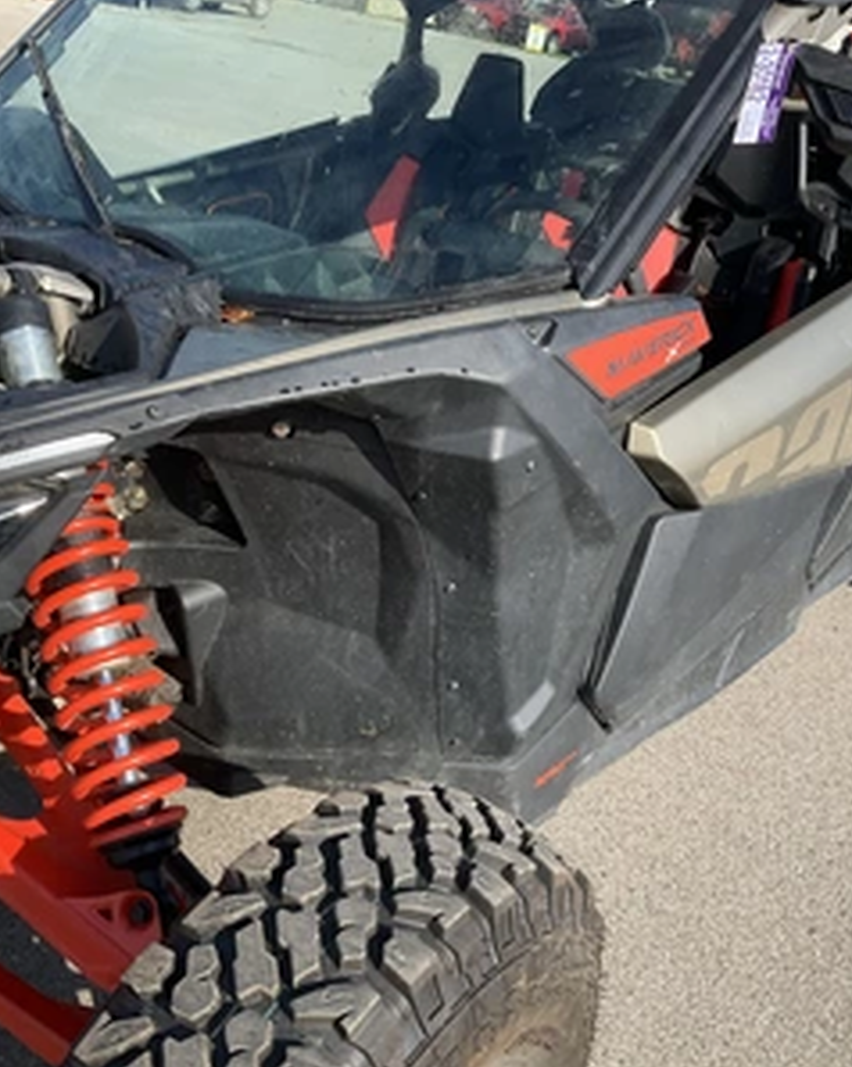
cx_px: 415
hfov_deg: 39.1
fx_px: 1199
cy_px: 534
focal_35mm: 38
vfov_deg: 48.0
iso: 25
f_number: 1.8
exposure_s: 1/792
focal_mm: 3
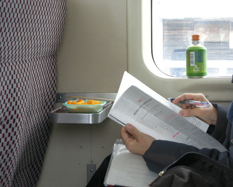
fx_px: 738
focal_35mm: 107
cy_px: 94
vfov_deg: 14.4
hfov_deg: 17.9
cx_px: 107
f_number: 4.7
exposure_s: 1/70.1
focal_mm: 21.5
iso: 182
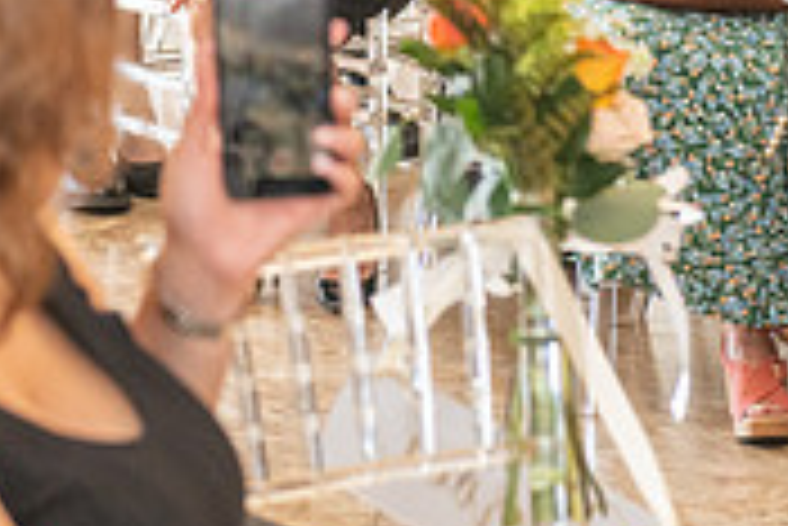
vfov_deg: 5.9
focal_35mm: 232
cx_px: -5
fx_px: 5082
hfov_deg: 8.8
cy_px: -263
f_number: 4.5
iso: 1250
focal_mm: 70
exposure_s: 1/200
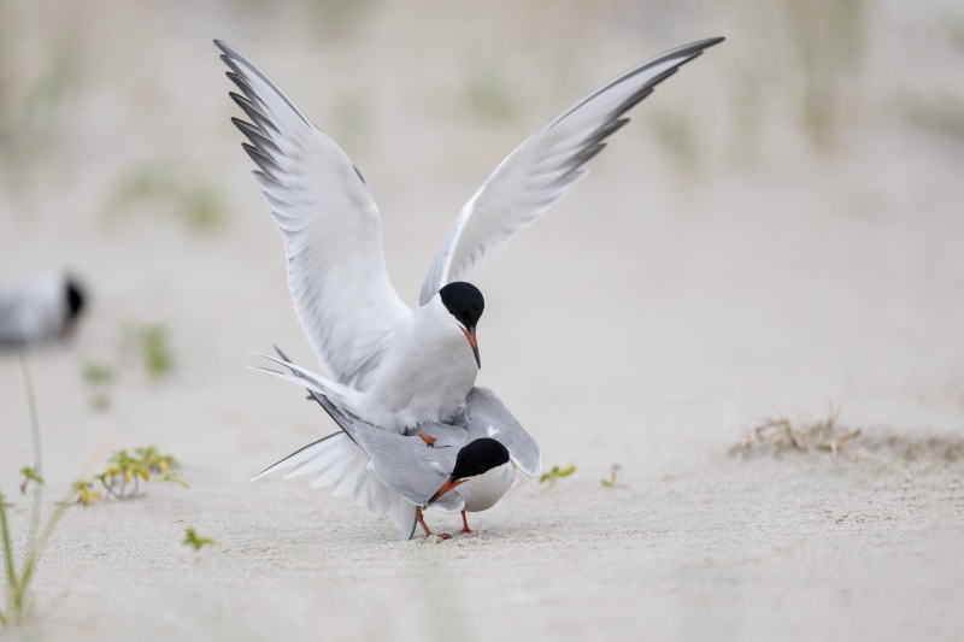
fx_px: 8031
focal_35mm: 300
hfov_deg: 6.9
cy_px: 321
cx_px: 482
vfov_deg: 4.6
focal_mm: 300
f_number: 2.8
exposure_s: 1/5000
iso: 2500
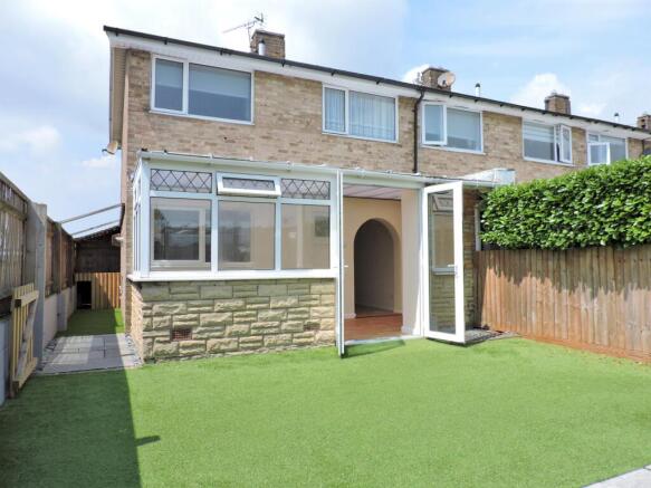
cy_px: 244
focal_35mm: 24
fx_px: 451
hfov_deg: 71.6
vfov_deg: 56.8
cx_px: 326
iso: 100
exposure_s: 1/1250
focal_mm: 4.3
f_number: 3
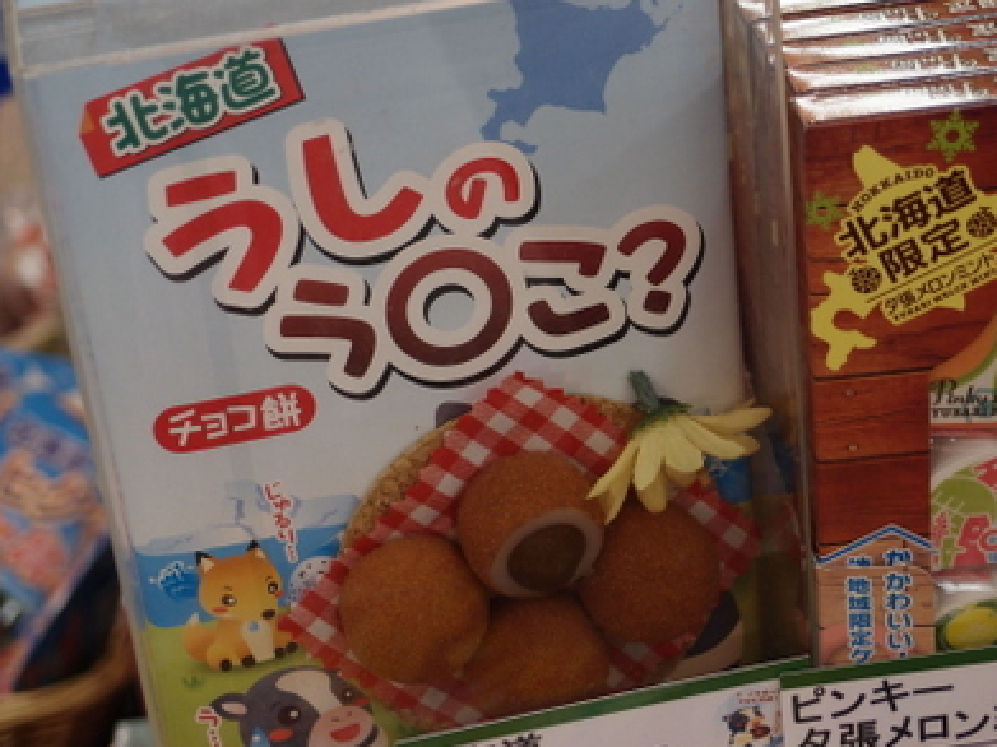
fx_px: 2303
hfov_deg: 24.4
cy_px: 354
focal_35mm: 80
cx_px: 558
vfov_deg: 18.4
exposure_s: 1/160
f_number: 2.3
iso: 200
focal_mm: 15.27
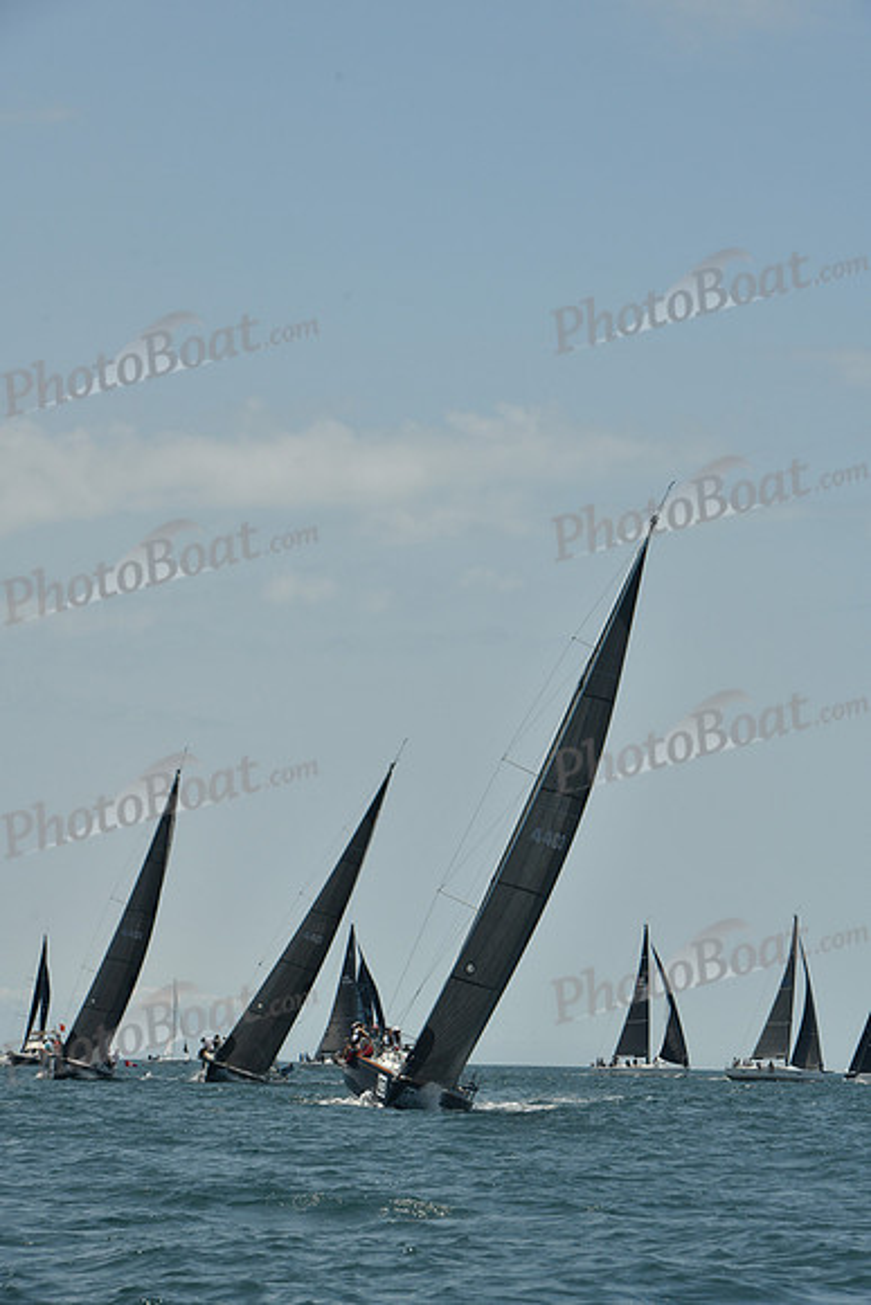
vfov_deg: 16.8
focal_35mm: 122
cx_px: 436
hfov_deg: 11.2
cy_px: 652
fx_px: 4425
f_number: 10
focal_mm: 122
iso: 320
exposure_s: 1/640
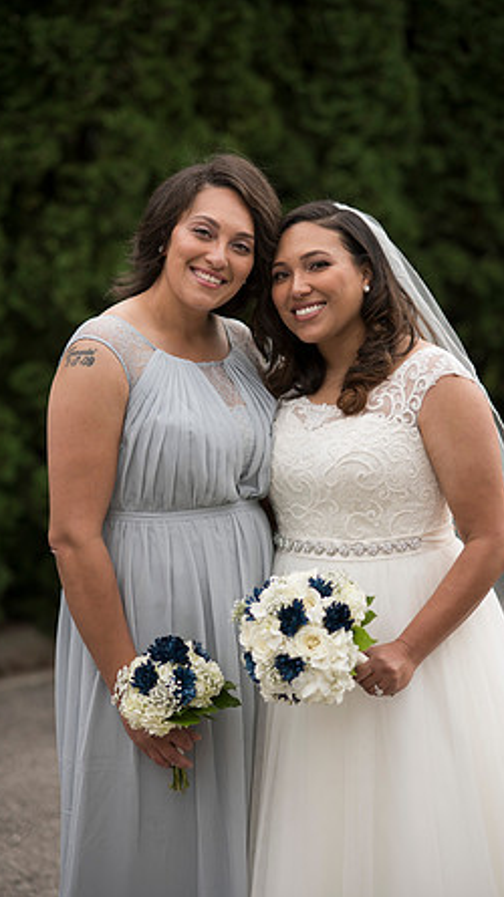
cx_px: 258
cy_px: 452
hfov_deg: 13.4
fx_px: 2140
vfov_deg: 23.7
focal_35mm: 90
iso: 125
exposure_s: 1/200
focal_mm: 85
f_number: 2.2
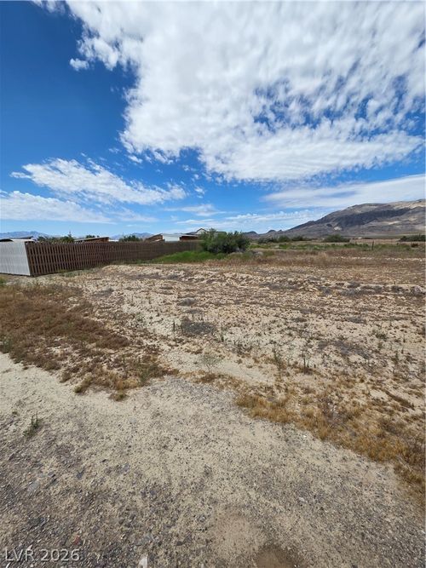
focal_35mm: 13
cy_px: 284
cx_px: 213
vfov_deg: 106.2
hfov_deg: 89.9
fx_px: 213
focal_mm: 2.2
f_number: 1.9
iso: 40
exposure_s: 1/3126
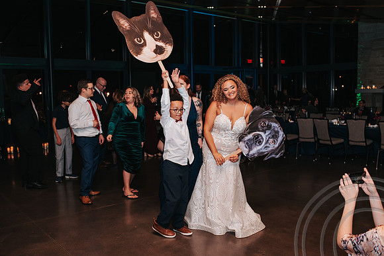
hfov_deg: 54.4
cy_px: 128
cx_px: 192
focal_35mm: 35
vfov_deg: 37.9
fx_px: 373
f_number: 3.5
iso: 1000
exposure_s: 1/200
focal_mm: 35
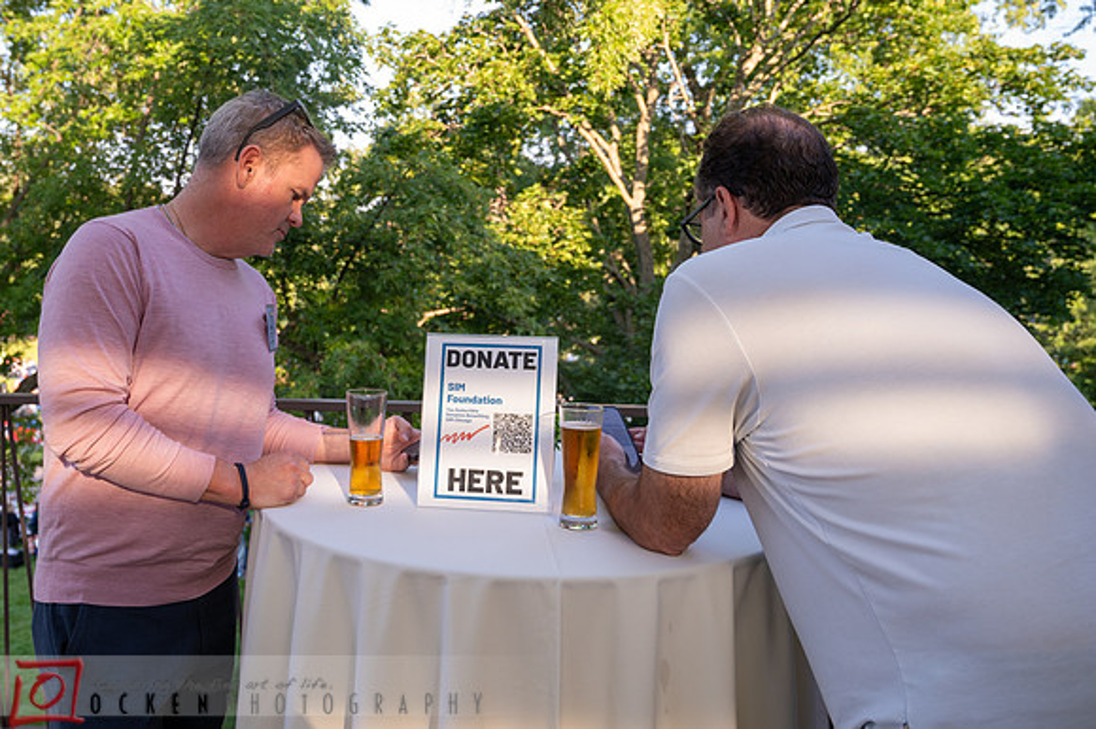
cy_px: 365
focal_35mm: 33
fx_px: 1008
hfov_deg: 56.8
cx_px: 459
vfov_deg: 39.8
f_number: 5
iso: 400
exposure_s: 1/200
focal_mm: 28.5
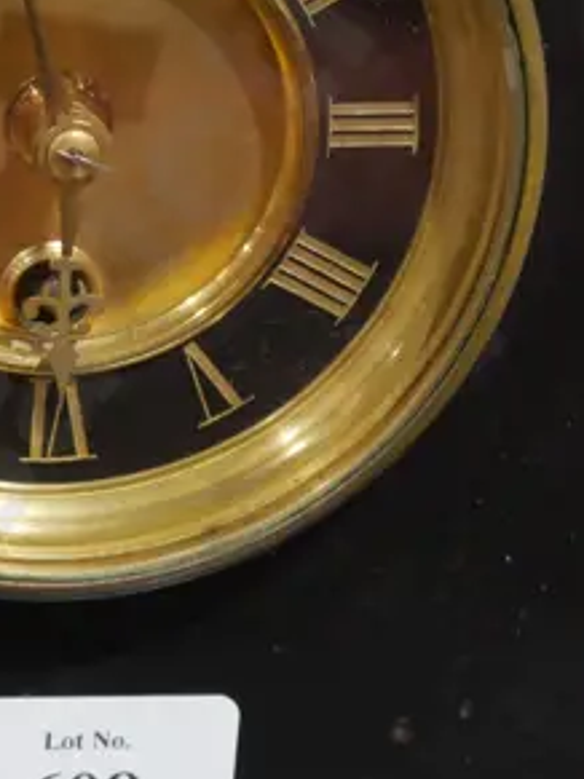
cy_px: 254
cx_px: 138
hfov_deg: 9.1
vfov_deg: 12.2
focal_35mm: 162
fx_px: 3647
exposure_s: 1/60
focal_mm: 23
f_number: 5.1
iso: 1000
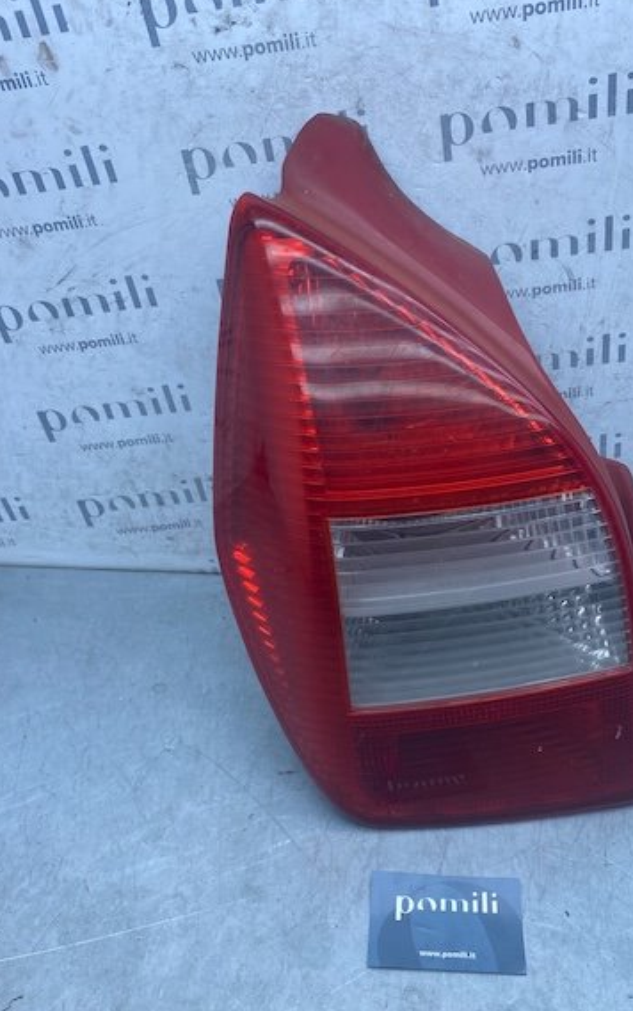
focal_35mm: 31
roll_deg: -5.4
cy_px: 558
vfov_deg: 61.1
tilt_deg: -41.1
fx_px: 855
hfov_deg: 40.2
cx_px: 416
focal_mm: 4.25
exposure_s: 1/724
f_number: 1.8
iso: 32
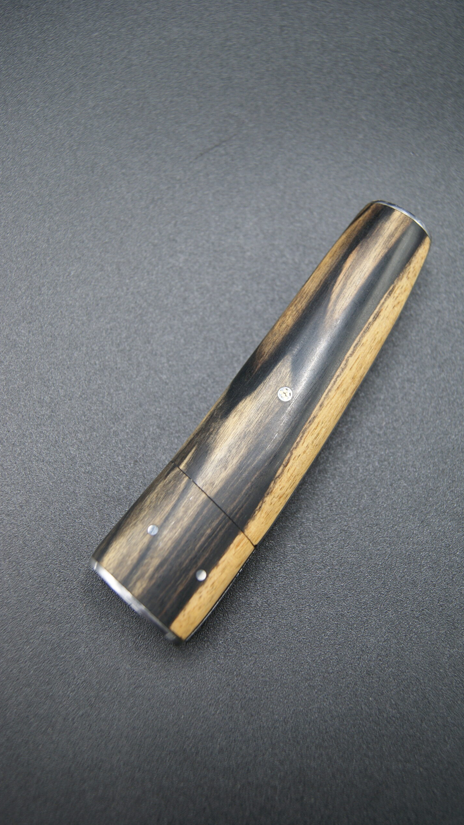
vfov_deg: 49.4
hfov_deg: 29.0
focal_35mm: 41
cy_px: 413
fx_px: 897
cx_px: 258
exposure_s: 1/50
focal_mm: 26
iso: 125
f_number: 4.5
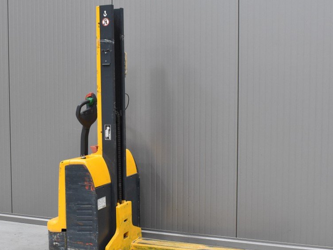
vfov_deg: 26.5
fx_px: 529
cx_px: 131
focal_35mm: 55
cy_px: 139
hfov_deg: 34.8
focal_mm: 24
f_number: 5.6
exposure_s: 1/30
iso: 1250
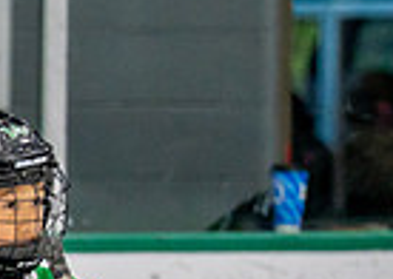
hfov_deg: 1.8
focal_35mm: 1091
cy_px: 529
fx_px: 12153
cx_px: -684
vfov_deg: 1.3
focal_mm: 188
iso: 800
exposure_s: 1/1250
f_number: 2.8
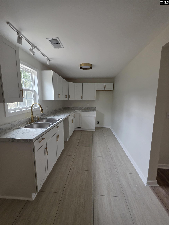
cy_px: 112
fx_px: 85
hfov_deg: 89.9
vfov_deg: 106.2
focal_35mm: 13
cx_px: 84
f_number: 1.9
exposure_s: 1/60
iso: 200
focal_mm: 2.2
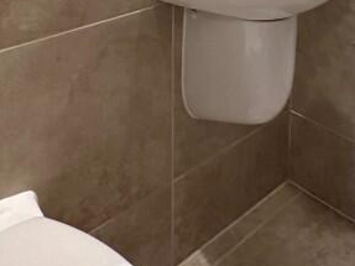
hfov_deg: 37.1
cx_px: 276
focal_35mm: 50
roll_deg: -1.5
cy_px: -131
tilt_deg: -5.5
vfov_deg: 23.4
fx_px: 513
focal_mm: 2.22
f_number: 2.2
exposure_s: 1/50
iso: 400
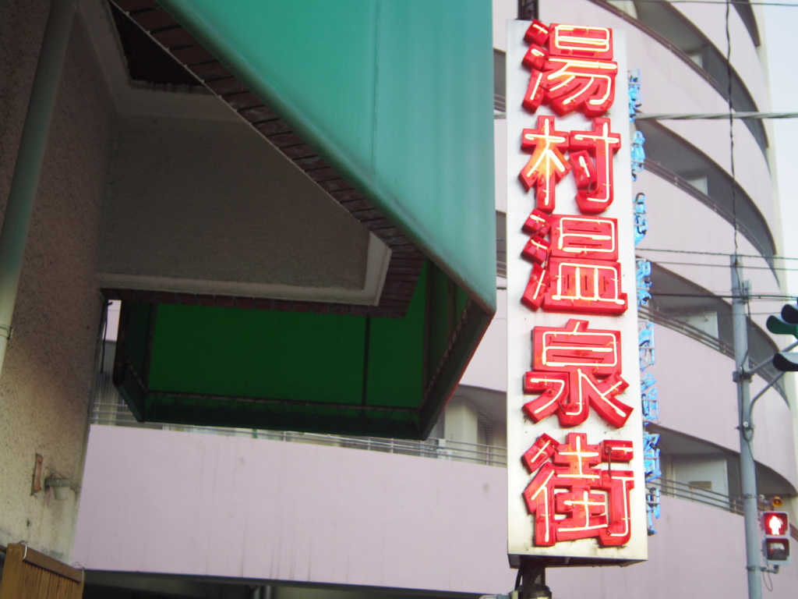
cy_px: 300
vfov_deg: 30.9
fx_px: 1083
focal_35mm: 47
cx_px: 399
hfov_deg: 40.4
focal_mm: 8.5
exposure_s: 1/125
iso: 250
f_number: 1.9
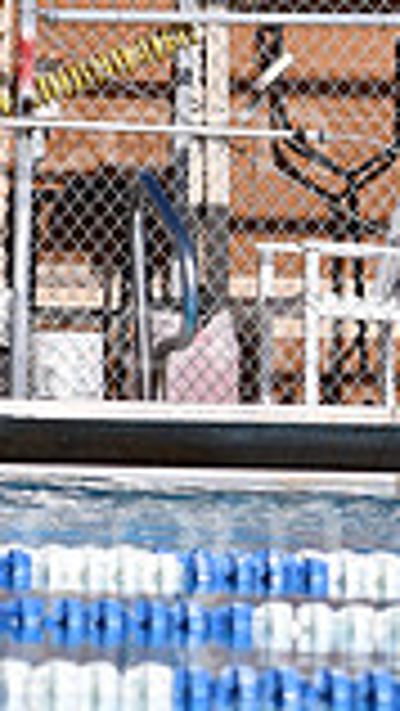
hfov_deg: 2.1
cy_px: 43
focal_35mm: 588
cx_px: -679
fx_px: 11075
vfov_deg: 3.7
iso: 220
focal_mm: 102
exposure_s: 1/8000
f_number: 4.5
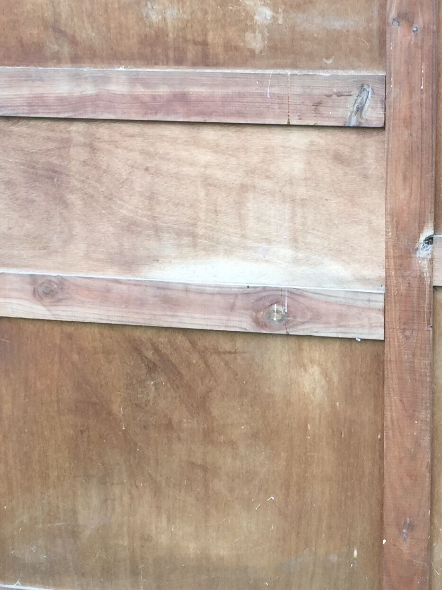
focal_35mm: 76
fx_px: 1294
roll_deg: -1.4
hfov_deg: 19.2
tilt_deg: -19.3
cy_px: 384
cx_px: 345
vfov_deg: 25.5
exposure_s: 1/106
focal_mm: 4.15
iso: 32
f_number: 2.2
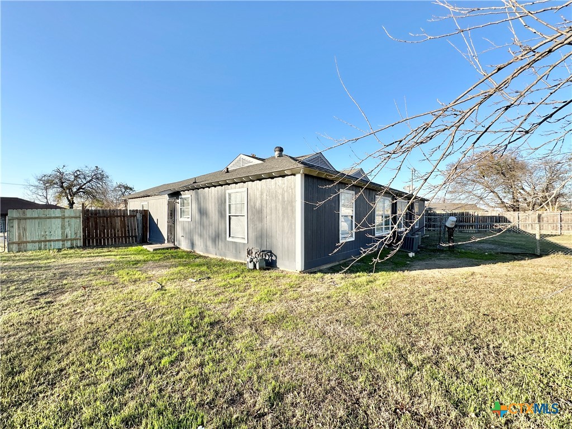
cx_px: 286
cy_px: 214
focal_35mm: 14
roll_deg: -0.6
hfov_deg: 102.1
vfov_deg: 85.7
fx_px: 231
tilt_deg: -0.9
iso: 50
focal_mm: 2.22
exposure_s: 1/1159
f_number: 2.2
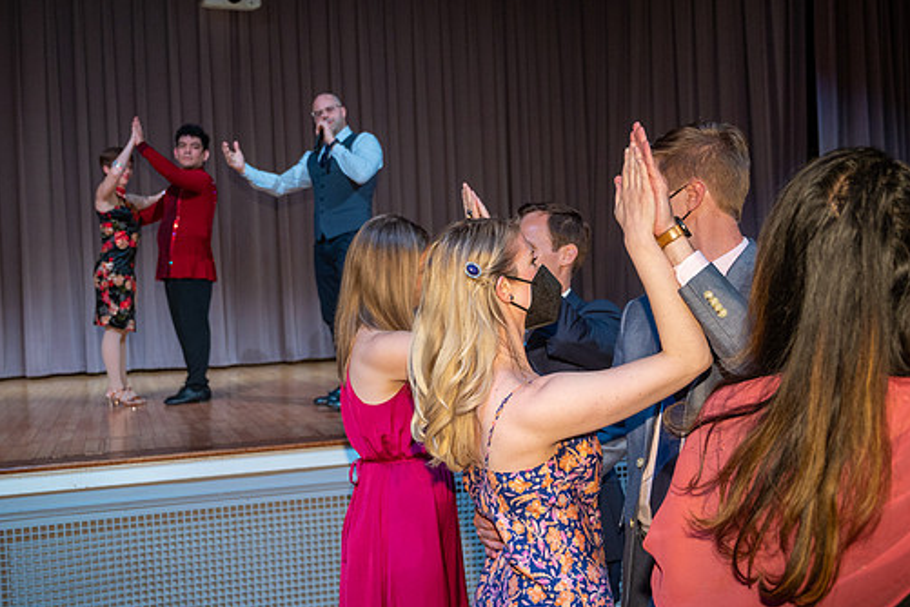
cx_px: 394
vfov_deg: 36.9
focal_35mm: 36
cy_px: 323
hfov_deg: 53.0
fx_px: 910
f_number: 4
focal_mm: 31
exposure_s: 1/400
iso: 1600
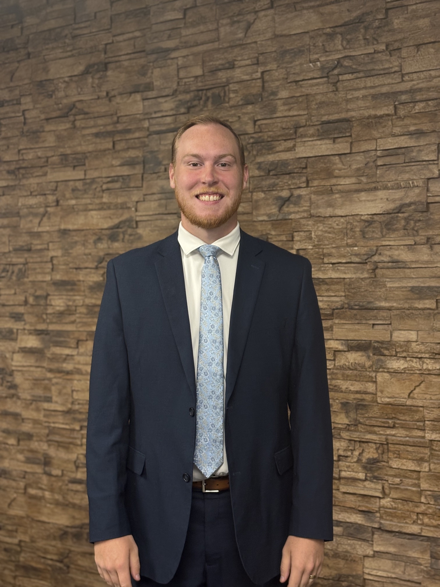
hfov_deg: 28.0
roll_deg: +1.4
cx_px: 220
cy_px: 294
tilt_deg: -1.9
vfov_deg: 36.8
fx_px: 881
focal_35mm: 52
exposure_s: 1/40
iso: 125
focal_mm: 5.96
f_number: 1.6
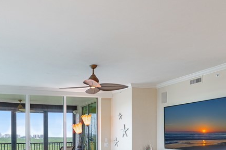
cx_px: 60
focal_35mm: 35
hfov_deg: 52.4
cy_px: 145
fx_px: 219
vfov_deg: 34.8
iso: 200
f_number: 11
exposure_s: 1/6
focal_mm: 14
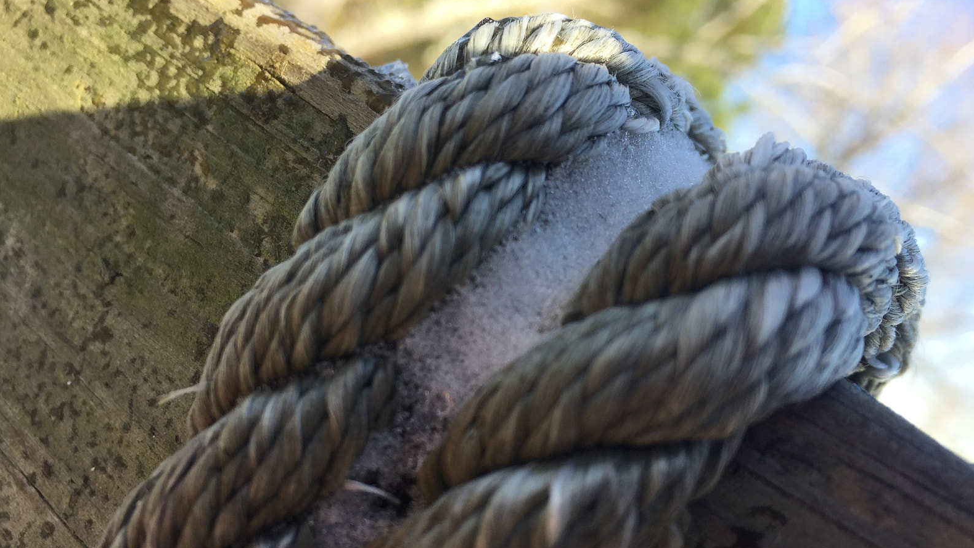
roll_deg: -33.2
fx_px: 827
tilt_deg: -6.2
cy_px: 313
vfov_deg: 36.6
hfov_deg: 61.0
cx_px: 482
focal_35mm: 32
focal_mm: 4.15
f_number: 2.2
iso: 32
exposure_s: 1/380
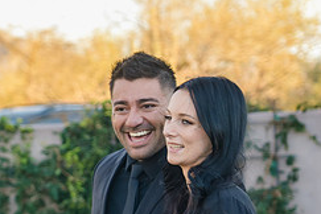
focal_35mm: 191
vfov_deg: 7.2
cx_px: 71
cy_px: 198
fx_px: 1703
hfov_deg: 10.7
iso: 320
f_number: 4
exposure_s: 1/250
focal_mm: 73
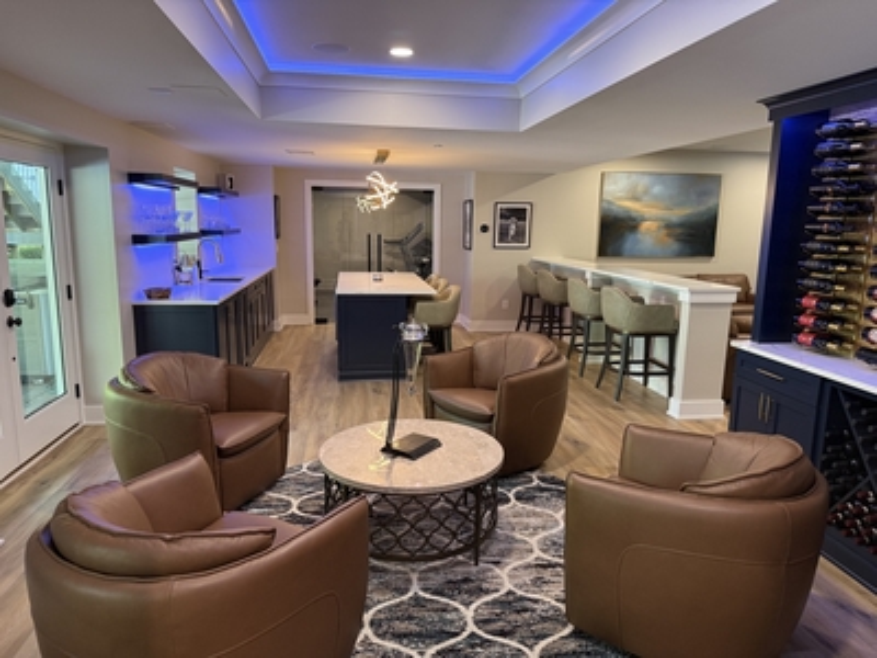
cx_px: 438
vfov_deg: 56.8
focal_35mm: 24
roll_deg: -0.9
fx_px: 608
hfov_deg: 71.6
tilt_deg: -9.2
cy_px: 329
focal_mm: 6.76
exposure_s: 1/41
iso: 160
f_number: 1.78
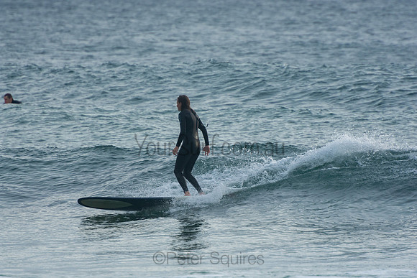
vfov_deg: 2.3
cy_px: 139
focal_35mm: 600
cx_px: 208
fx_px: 6951
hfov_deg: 3.4
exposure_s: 1/1000
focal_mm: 400
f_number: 5.6
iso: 400
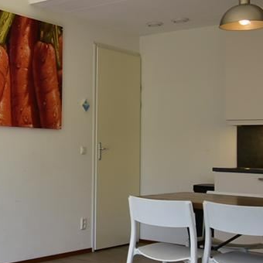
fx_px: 516
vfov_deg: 28.6
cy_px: 129
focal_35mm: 60
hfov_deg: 25.8
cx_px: -46
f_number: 4.5
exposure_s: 1/60
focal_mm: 10
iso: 100
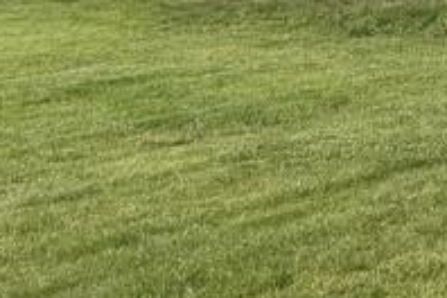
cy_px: -74
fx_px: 1602
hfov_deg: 15.1
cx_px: 603
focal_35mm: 129
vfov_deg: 10.4
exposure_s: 1/2801
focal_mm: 6.76
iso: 80
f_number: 1.78
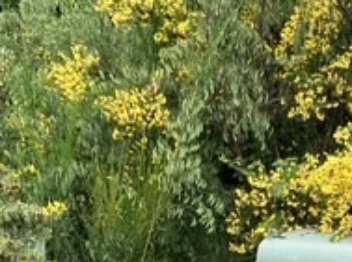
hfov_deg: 20.3
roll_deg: -5.2
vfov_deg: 14.4
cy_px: 401
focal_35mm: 95
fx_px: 964
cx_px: 309
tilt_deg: -17.4
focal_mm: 3.99
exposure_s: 1/137
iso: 25
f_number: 1.8
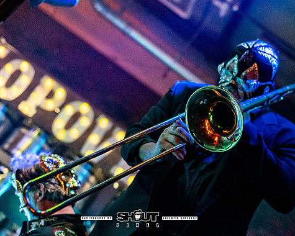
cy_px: 138
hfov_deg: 26.3
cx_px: 185
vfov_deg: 21.2
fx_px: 629
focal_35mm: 72
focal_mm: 50
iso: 3200
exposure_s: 1/200
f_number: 2.2
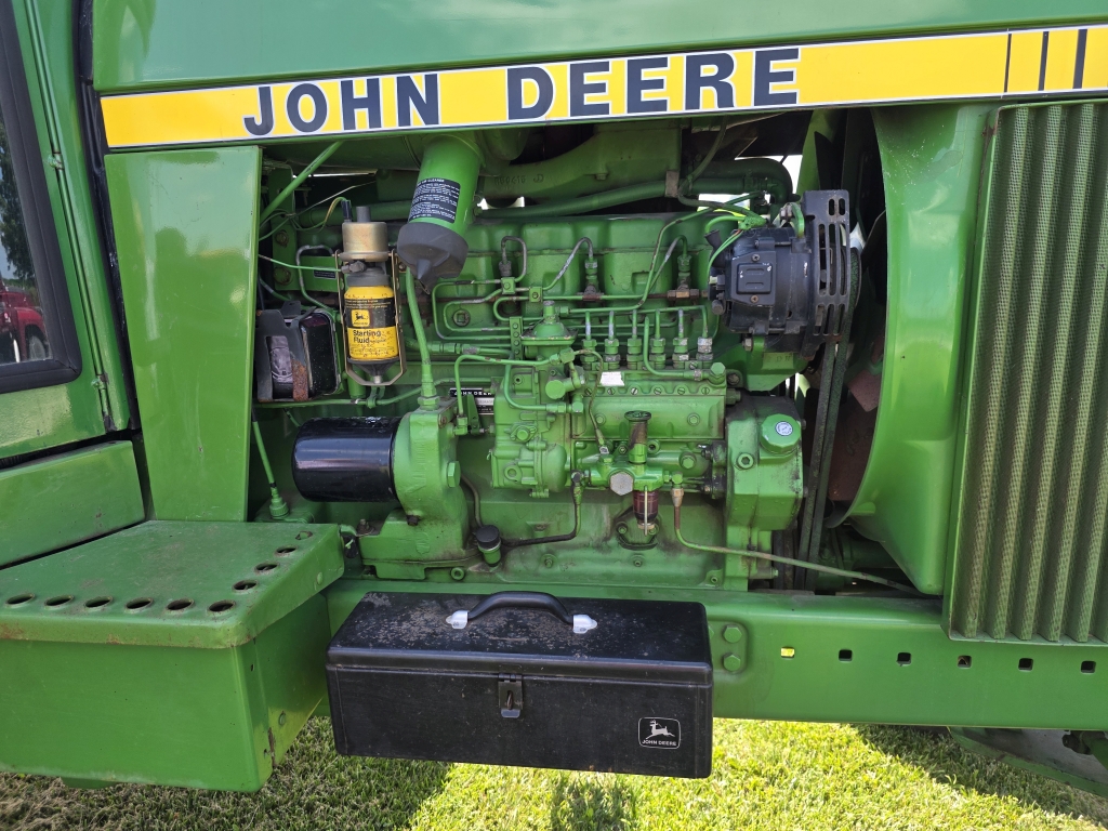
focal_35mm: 23
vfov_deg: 58.9
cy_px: 416
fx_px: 736
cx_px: 554
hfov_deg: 73.9
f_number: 1.7
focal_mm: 6.3
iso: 40
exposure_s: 1/359
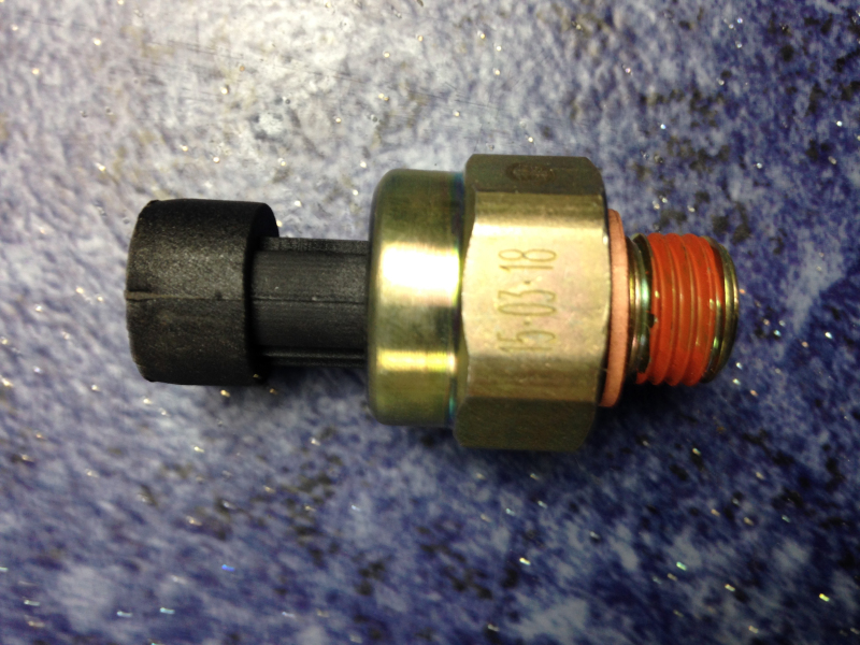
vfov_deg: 42.9
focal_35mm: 33
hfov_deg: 55.4
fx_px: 820
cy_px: 322
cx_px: 430
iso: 64
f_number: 2.4
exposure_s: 1/20
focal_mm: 4.12
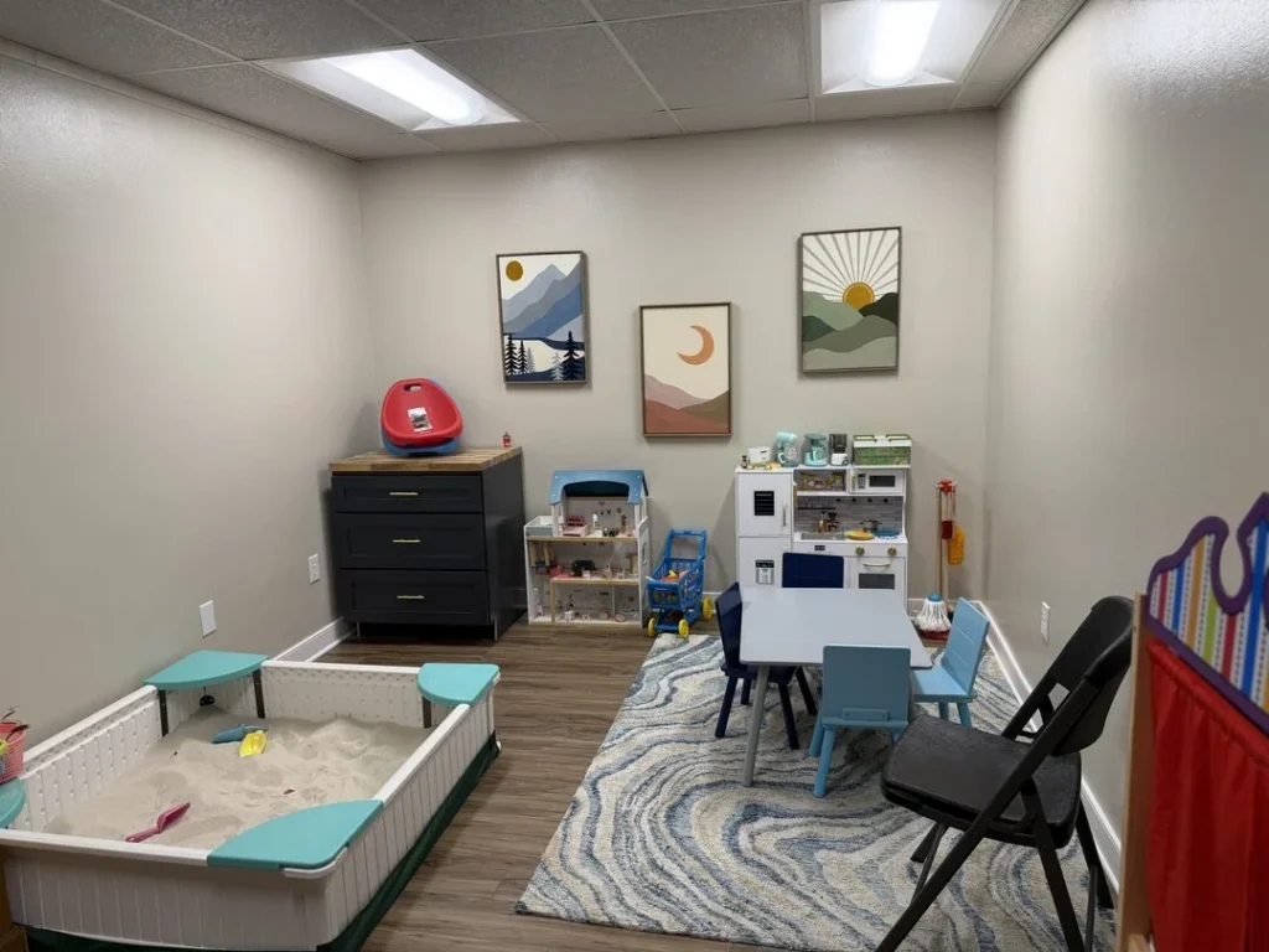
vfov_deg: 56.8
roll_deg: +2.7
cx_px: 634
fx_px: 880
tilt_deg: -9.5
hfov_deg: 71.6
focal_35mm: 24
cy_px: 476
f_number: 1.78
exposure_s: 1/120
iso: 100
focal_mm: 6.76
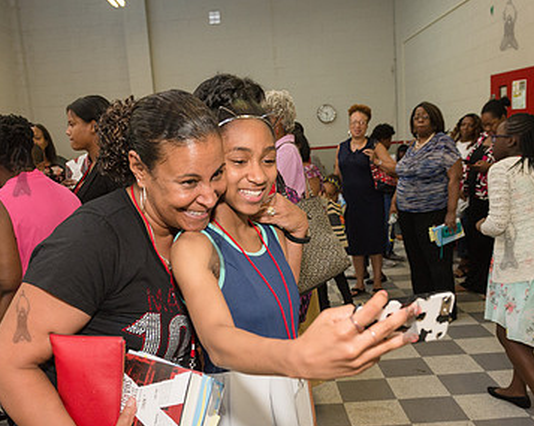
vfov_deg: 38.0
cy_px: 259
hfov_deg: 46.8
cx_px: 245
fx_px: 616
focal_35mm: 39
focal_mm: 24
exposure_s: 1/500
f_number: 4.5
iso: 2000
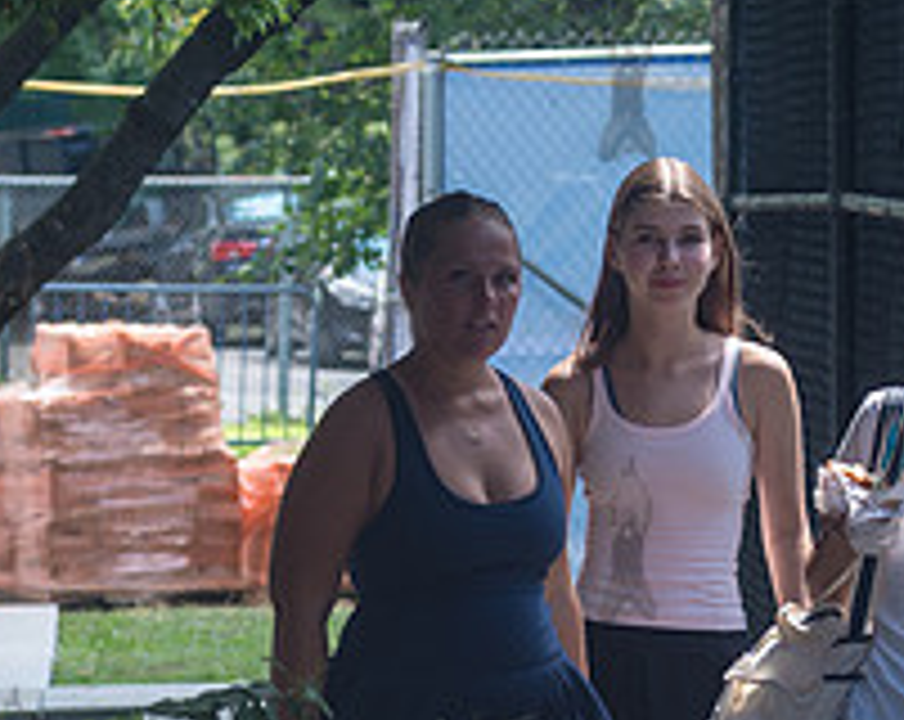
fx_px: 7103
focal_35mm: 266
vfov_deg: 5.8
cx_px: 404
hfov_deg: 7.3
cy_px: 443
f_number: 4.5
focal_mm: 80
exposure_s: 1/125
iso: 200
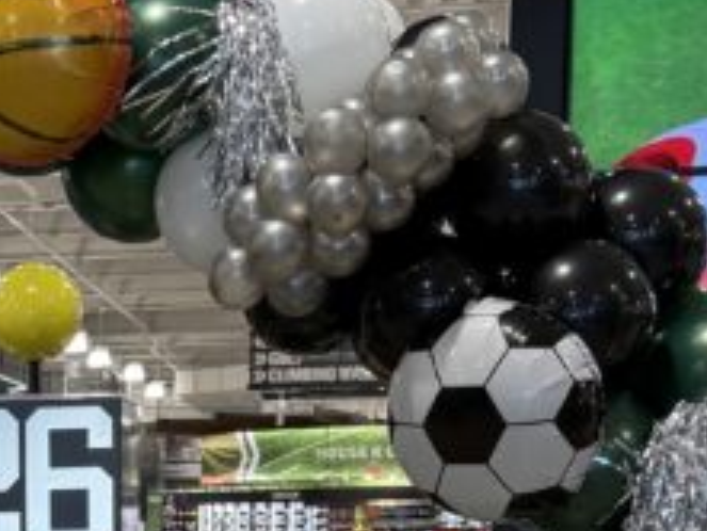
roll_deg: +0.4
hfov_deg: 17.2
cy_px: 876
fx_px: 2268
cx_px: -54
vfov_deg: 12.5
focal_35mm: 111
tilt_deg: -7.8
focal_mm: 6.76
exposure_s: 1/120
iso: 125
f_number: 1.78
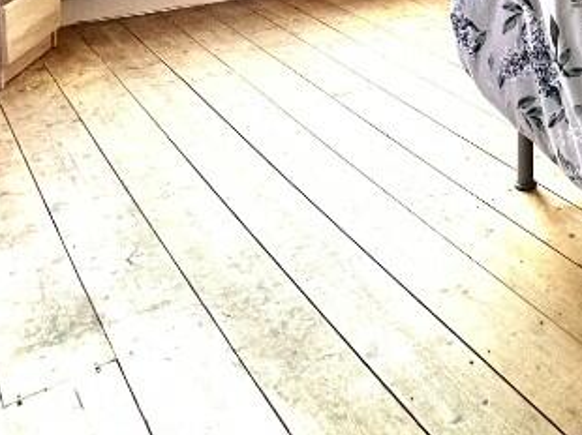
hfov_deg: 35.4
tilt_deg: -6.2
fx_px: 722
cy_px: -133
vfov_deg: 27.8
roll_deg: -1.7
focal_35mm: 43
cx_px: 685
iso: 250
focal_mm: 1.57
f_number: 1.8
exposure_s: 1/77
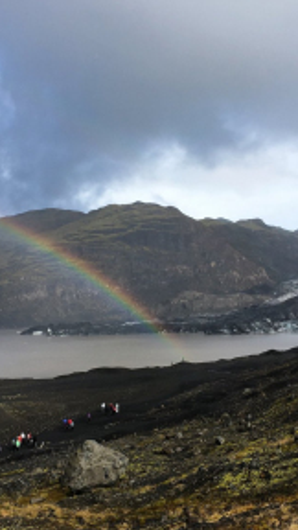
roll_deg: +1.3
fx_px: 646
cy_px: 257
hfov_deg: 26.0
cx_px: 143
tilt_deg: +4.3
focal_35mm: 46
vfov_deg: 44.6
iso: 25
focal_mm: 4.15
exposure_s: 1/1202
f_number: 2.2
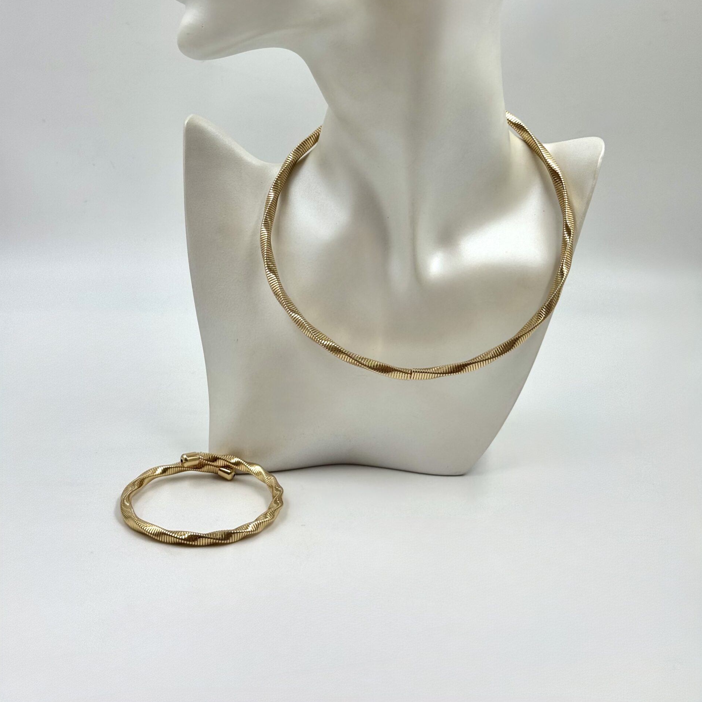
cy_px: 239
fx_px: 1308
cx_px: 352
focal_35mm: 57
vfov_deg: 29.9
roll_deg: +0.8
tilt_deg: -16.4
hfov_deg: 30.0
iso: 64
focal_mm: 6.76
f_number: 1.78
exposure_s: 1/1172
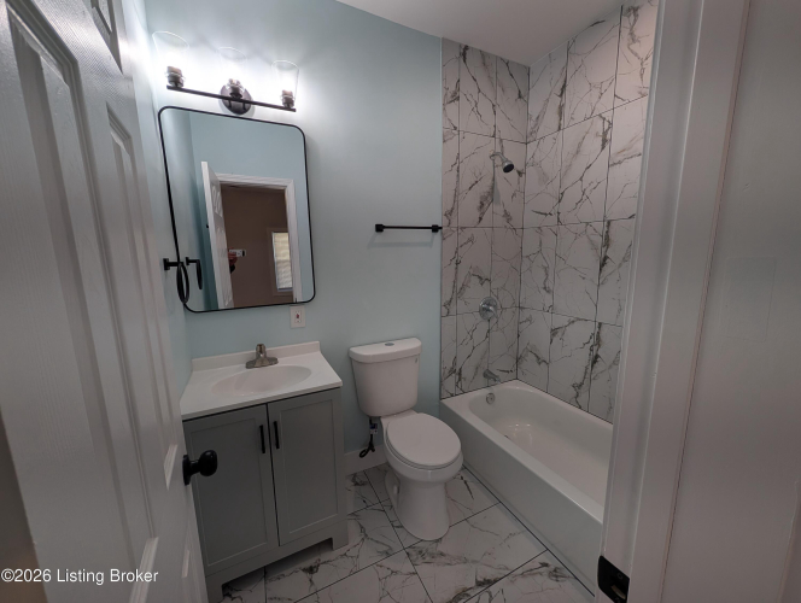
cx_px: 400
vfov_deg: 94.6
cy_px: 302
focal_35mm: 12
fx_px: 278
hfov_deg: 110.5
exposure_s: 1/164
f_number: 1.7
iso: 45
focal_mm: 2.02
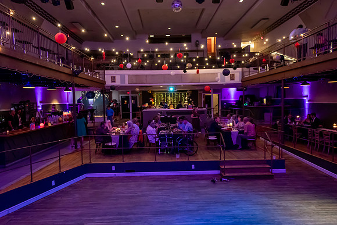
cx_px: 168
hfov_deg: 67.5
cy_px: 115
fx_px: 252
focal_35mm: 27
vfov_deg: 48.0
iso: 2500
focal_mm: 17
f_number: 2.8
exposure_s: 1/125
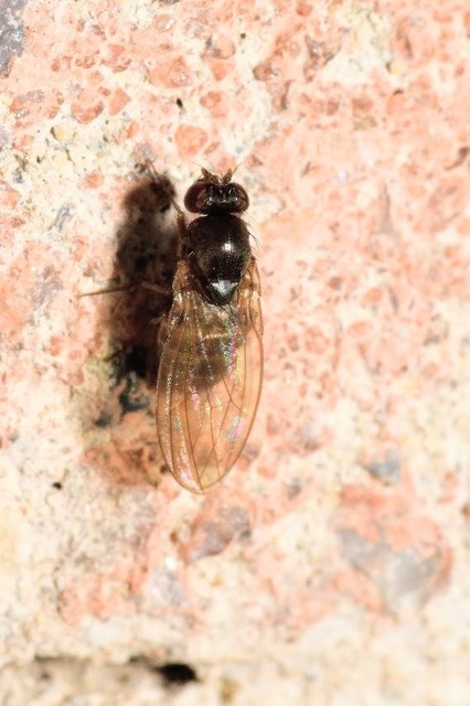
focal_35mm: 158
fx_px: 3087
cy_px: 353
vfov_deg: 13.0
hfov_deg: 8.7
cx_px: 235
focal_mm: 105
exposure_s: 1/60
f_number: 32
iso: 100
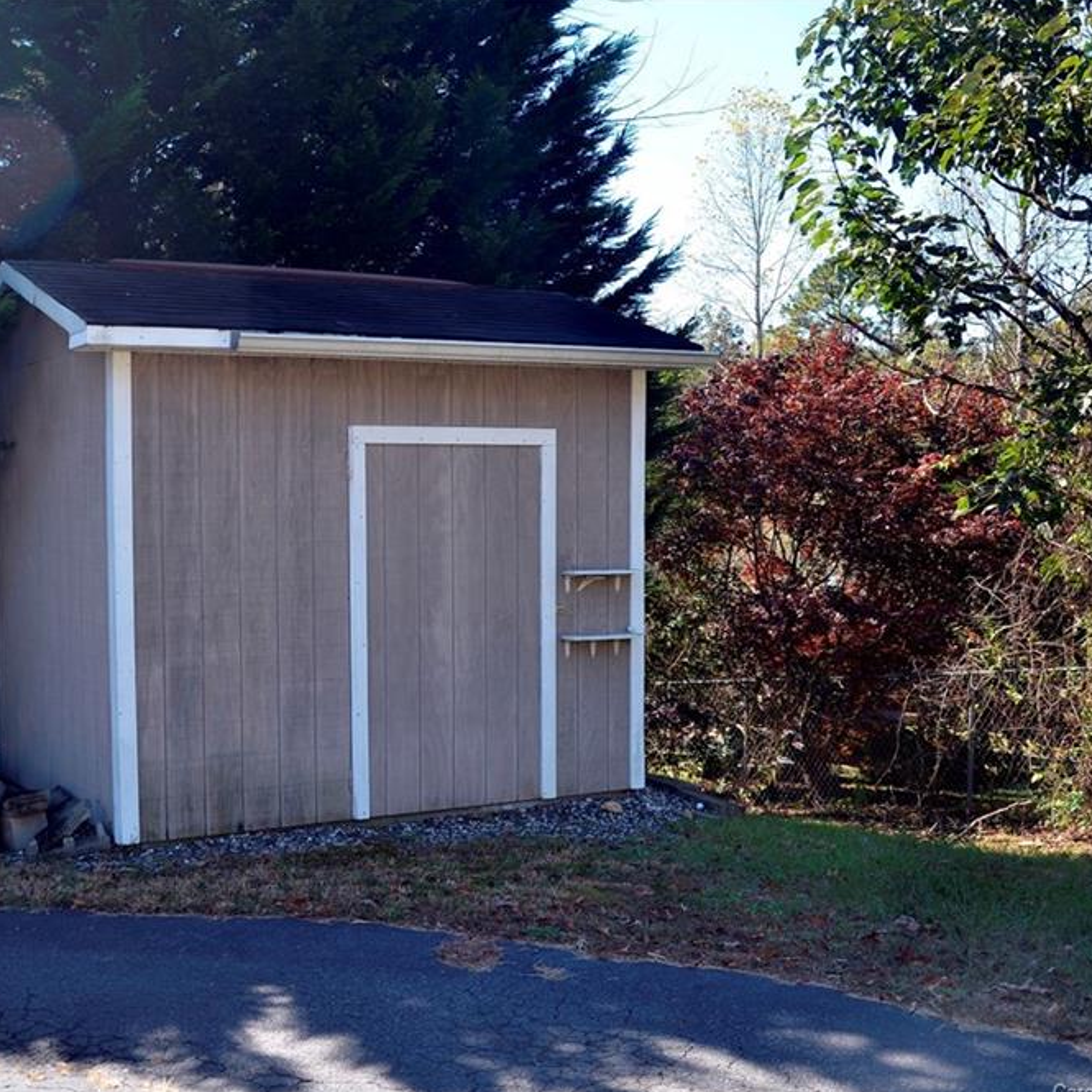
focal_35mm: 47
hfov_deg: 35.8
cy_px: 551
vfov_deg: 36.1
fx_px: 1677
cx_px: 389
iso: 125
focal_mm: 24
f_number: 3.8
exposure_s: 1/200
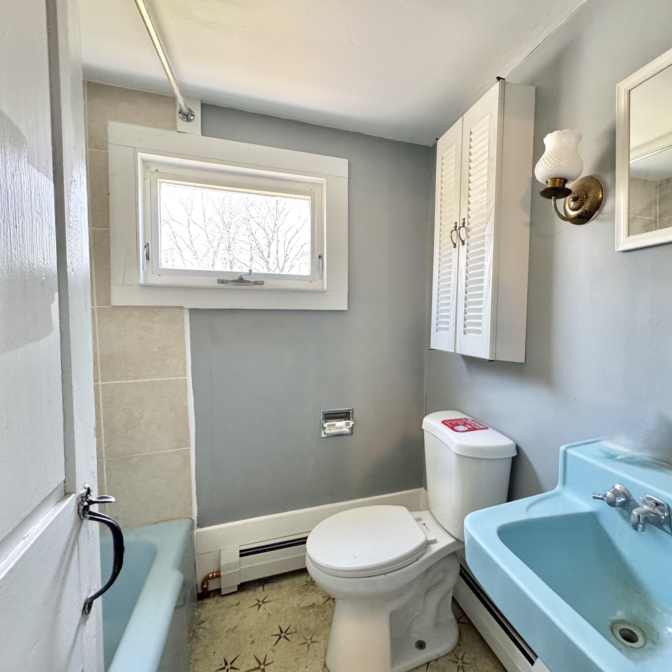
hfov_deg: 83.2
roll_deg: +0.2
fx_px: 373
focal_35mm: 17
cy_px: 334
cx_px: 396
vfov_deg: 84.0
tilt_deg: -3.5
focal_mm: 2.22
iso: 320
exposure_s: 1/60
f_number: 2.2
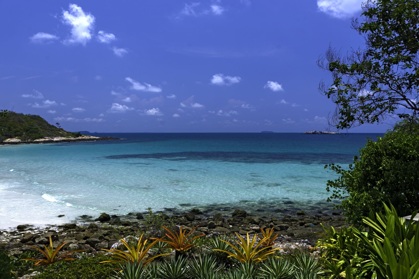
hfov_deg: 58.7
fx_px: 373
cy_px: 140
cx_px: 210
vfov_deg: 41.1
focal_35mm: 32
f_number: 6.3
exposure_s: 1/640
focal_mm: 32
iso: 500
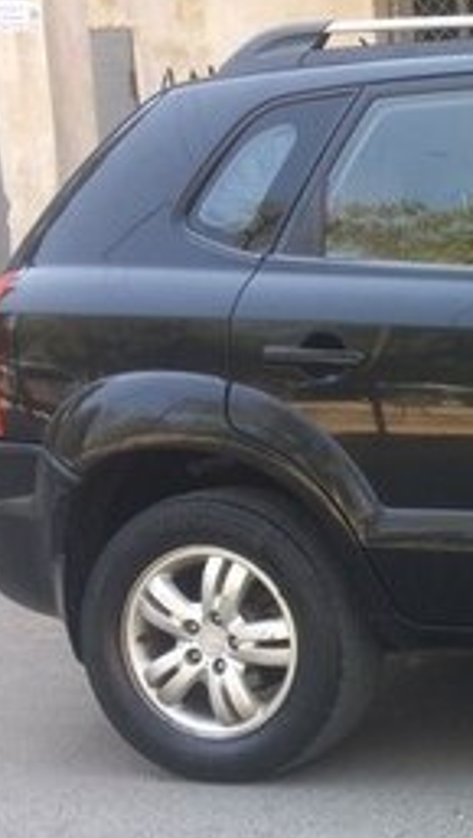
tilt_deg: -10.2
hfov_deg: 13.2
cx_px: 897
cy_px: 501
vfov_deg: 26.1
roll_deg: +1.1
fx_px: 1802
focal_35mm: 81
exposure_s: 1/107
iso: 32
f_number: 2.2
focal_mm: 4.15
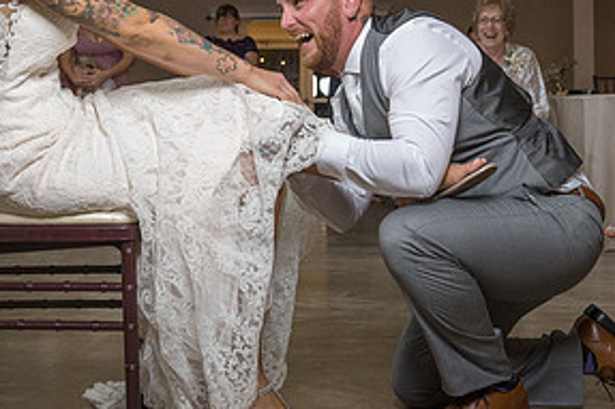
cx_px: 278
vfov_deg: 16.5
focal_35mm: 82
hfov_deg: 24.8
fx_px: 1400
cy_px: 84
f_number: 5.6
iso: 2000
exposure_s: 1/200
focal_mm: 34
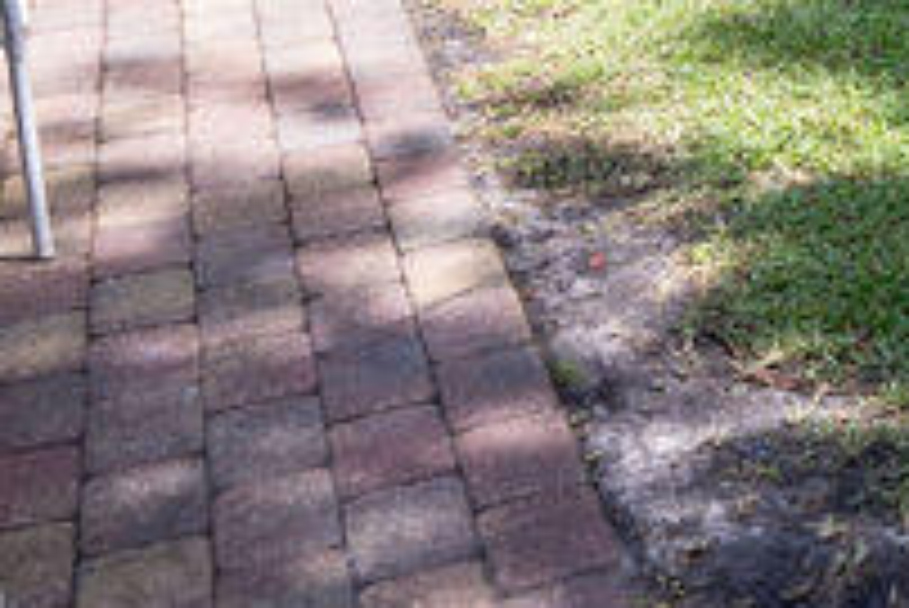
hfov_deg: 20.9
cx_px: 1404
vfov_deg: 14.1
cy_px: -624
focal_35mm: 81
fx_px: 2047
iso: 160
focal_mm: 16
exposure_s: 1/400
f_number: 4
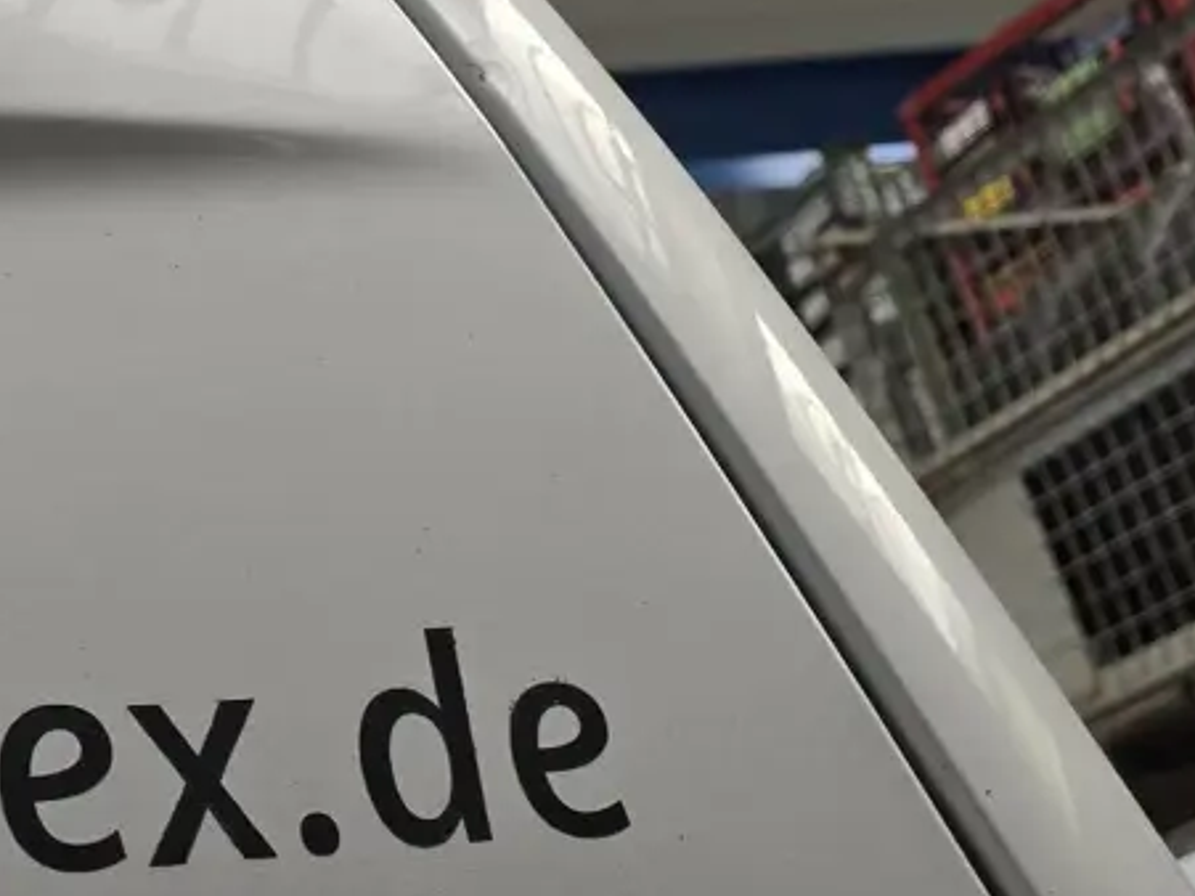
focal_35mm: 98
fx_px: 3382
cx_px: -392
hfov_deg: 18.5
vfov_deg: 15.0
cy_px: 260
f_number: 1.7
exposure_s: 1/180
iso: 50
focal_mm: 6.3
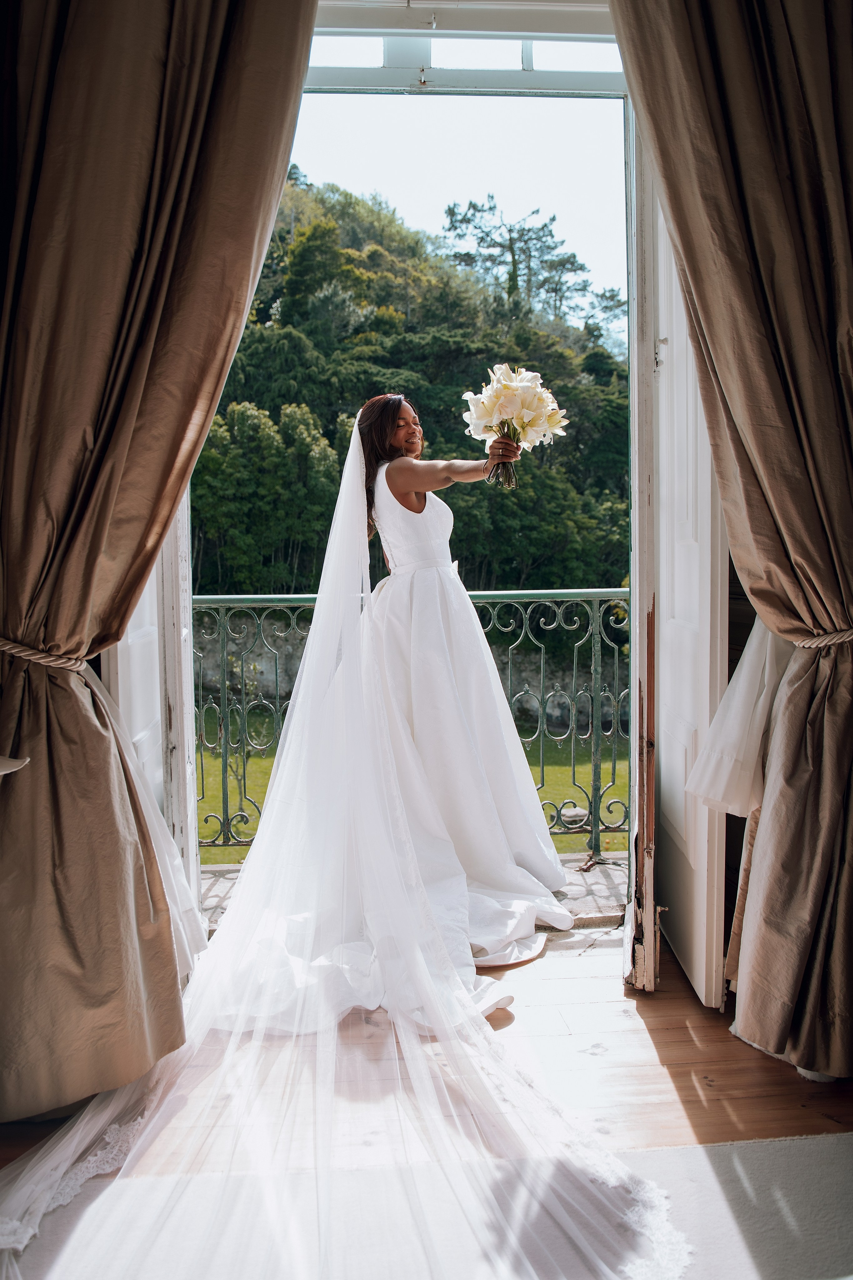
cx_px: 426
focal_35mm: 28
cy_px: 640
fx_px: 995
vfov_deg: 65.5
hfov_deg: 46.4
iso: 100
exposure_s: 1/320
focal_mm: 28
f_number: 3.5
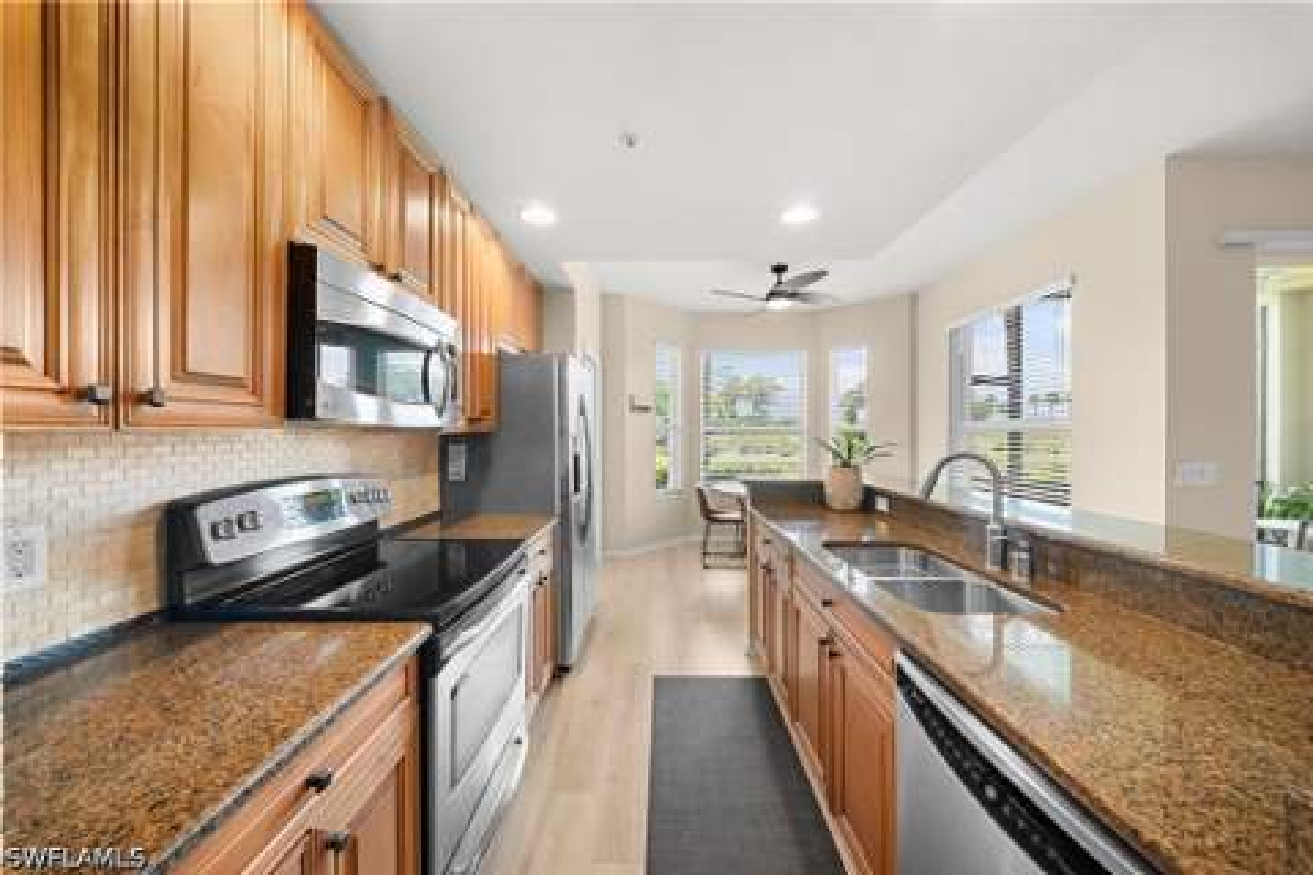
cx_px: 656
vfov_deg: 90.0
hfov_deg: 112.6
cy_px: 438
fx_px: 438
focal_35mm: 12
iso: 2000
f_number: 11
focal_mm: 12
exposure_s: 1/25
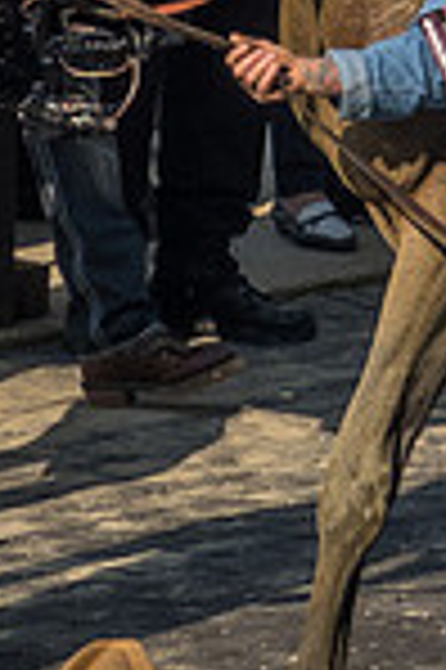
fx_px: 24529
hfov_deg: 1.0
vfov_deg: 1.6
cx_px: 482
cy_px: -631
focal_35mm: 1317
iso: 100
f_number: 4.5
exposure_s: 1/640
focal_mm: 72
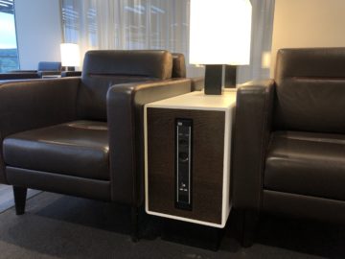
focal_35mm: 28
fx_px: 279
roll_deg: +0.6
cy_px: 130
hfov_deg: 63.4
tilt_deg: -11.1
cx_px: 172
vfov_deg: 49.7
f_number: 1.8
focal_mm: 4
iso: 25
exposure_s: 1/33
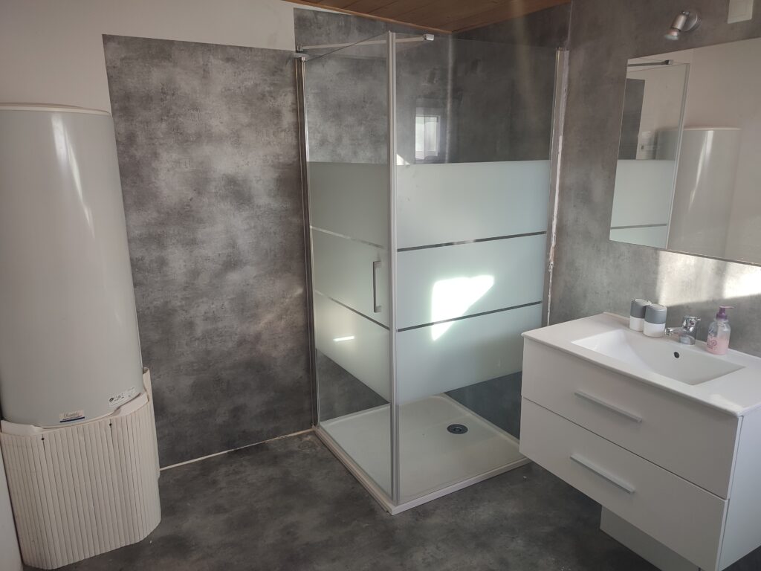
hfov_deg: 69.4
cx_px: 380
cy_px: 286
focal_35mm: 25
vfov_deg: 54.9
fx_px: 550
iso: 158
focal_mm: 6.04
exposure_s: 1/33
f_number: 1.9
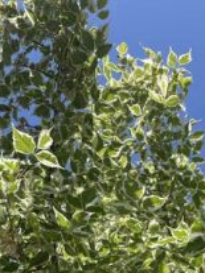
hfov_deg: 21.9
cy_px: 278
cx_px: 118
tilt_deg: +70.0
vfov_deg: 27.2
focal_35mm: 67
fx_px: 530
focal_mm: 4.2
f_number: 1.6
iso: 32
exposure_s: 1/1072
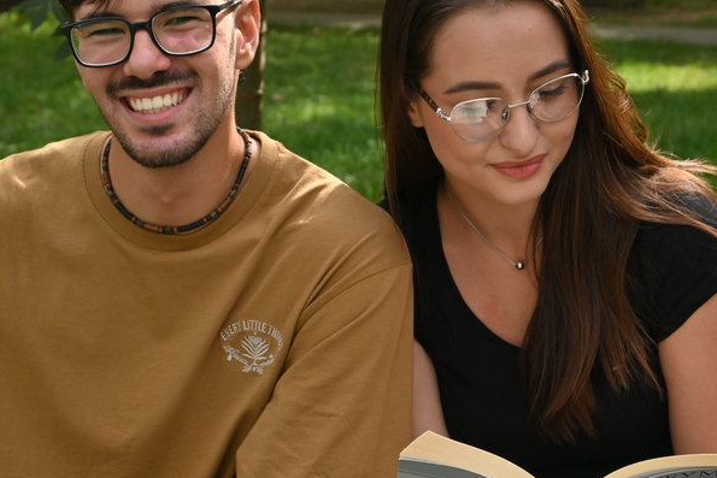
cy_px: 238
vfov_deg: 12.9
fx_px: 2109
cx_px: 313
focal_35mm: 106
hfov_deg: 19.3
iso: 100
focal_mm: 41
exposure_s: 1/250
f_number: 5.6
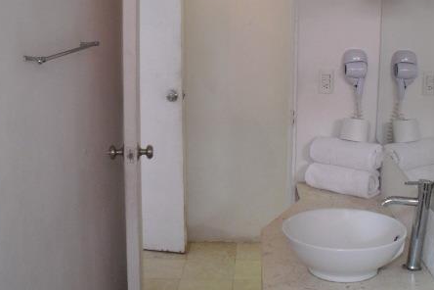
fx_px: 651
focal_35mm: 54
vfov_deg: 25.0
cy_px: 110
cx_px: 267
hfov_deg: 36.7
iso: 400
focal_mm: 6.3
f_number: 3.1
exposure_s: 1/100
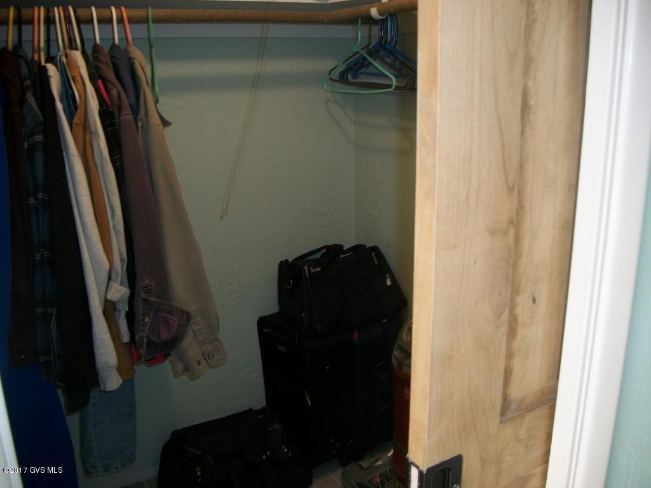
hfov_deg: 56.8
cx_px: 326
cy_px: 244
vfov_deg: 44.2
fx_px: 602
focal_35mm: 32
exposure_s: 1/30
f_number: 2.9
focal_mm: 5.7
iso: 80
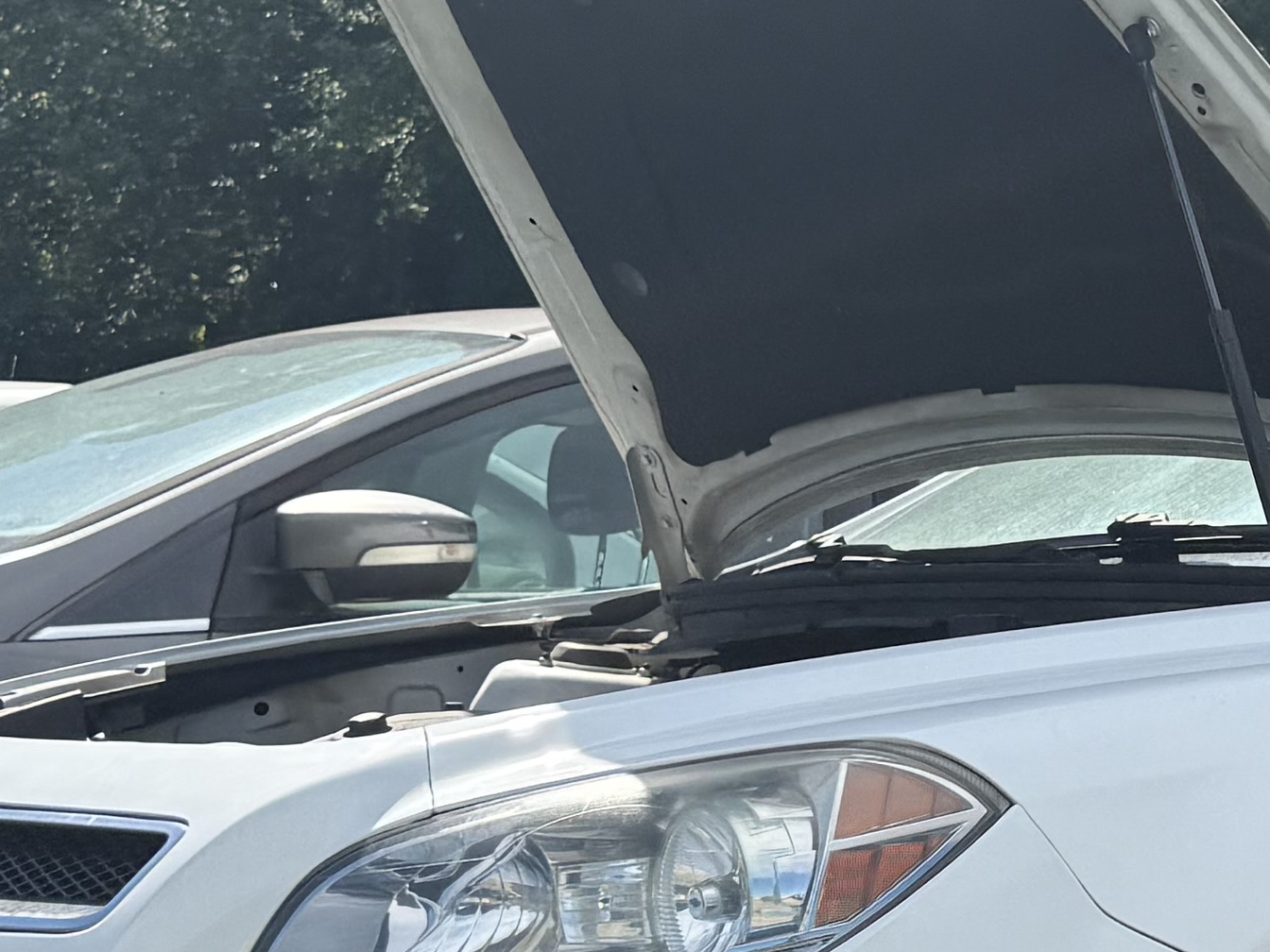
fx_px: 3742
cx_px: 1476
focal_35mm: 102
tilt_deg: +0.9
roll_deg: -2.1
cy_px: 584
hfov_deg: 18.4
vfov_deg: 14.5
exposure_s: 1/3425
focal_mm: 6.76
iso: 80
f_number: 1.78
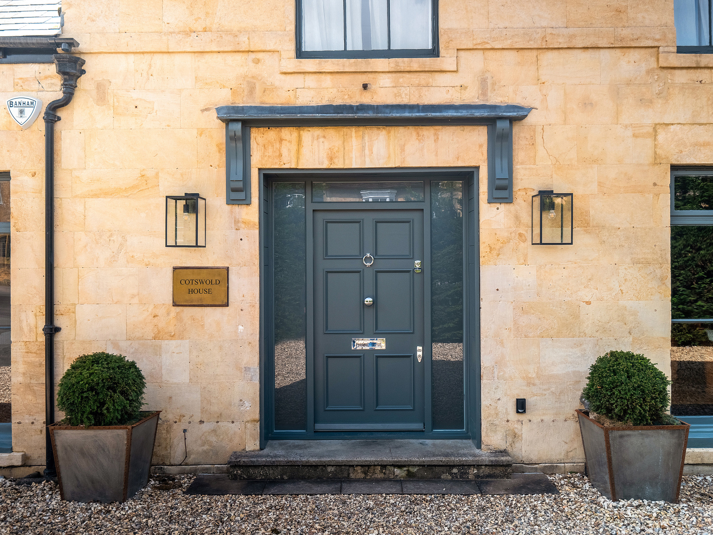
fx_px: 618
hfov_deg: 60.0
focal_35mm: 30
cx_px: 356
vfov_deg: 46.8
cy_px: 268
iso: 250
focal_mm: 15
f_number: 4
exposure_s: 1/125
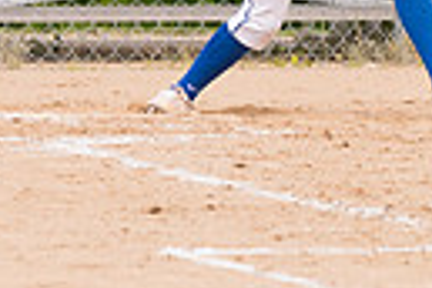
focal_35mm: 1347
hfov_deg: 1.5
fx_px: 16163
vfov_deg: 1.0
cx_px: 261
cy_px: -241
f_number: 5.6
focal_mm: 200
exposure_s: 1/1600
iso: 320
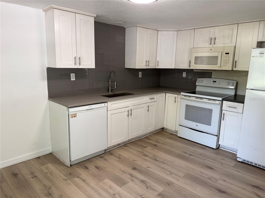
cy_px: 99
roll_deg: -1.3
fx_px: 184
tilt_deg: -10.7
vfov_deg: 56.8
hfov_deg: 71.6
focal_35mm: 24
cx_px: 132
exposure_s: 1/120
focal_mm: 6.76
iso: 160
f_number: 1.78
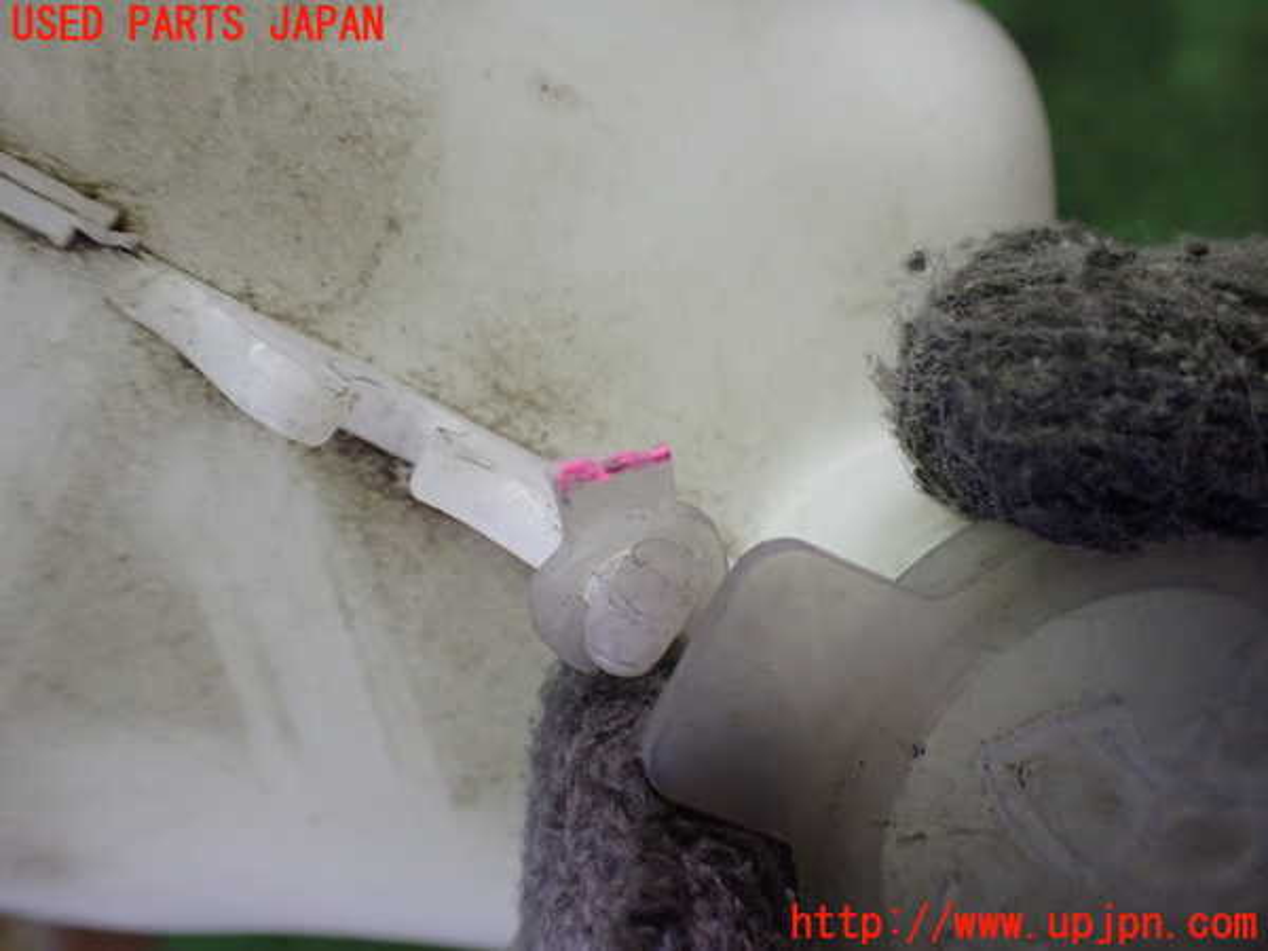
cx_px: 634
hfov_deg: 60.0
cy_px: 476
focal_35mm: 30
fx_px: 1099
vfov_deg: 46.8
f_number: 2.3
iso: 800
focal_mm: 5.4
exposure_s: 1/80
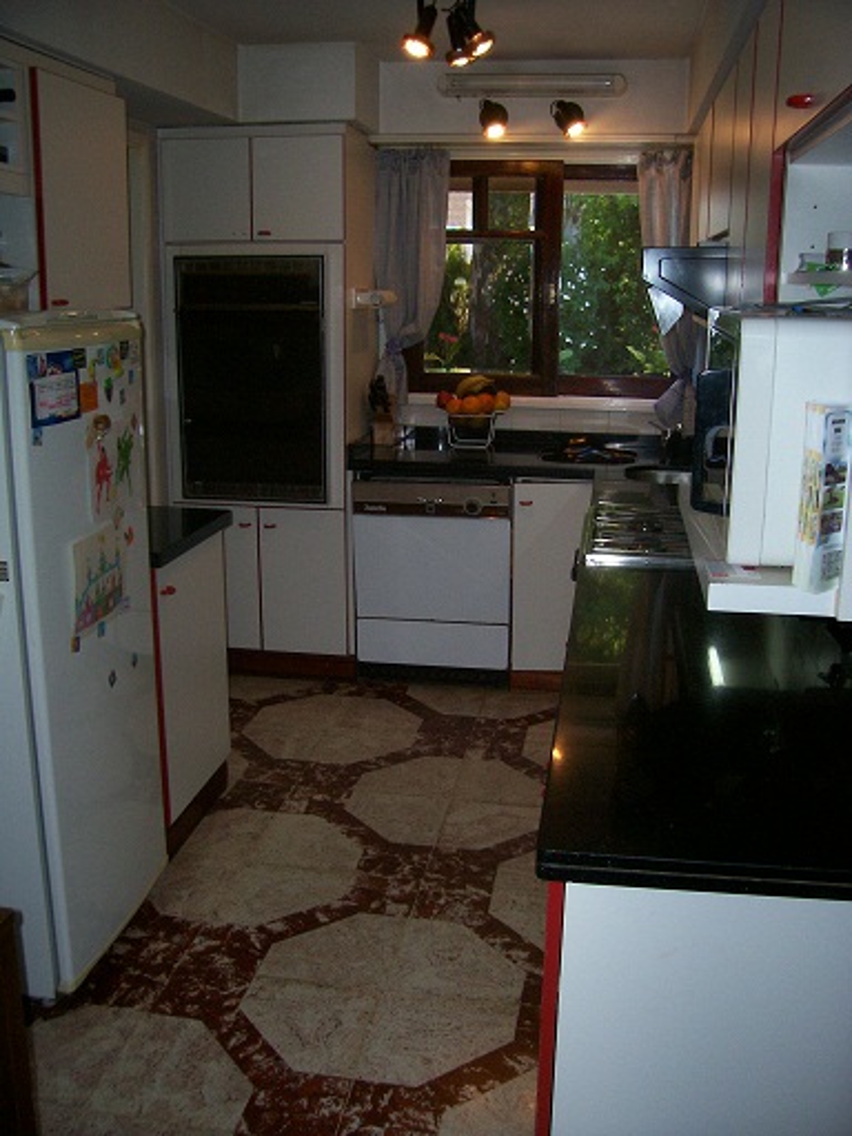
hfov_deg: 41.8
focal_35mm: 34
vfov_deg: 54.0
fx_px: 1116
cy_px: 568
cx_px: 426
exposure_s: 1/112
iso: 140
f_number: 2.7
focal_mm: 5.6
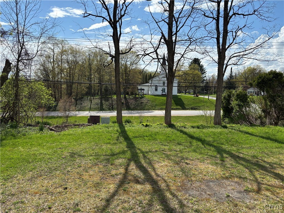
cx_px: 142
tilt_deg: -4.1
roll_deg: -1.0
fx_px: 213
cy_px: 106
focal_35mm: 26
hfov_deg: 67.3
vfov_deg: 53.1
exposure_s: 1/3788
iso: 50
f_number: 1.6
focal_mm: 5.96
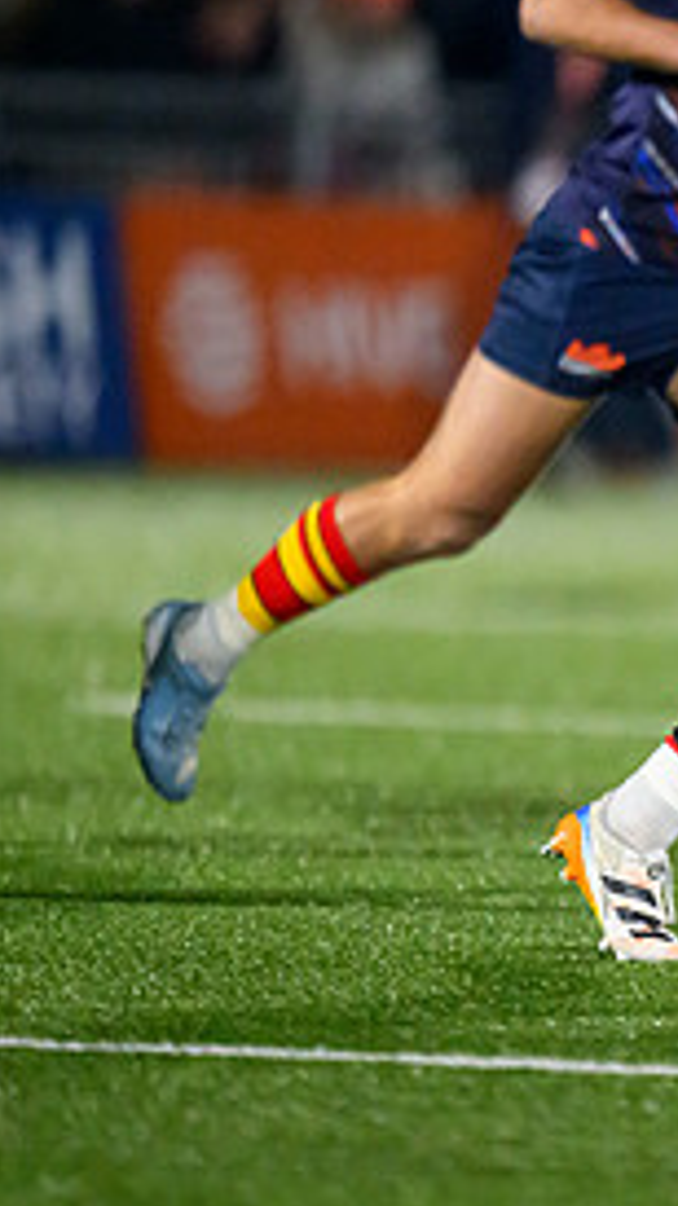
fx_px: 39784
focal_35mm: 1244
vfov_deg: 1.7
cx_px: 1268
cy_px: 403
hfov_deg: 1.0
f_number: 4
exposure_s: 1/1250
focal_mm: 560
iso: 10000
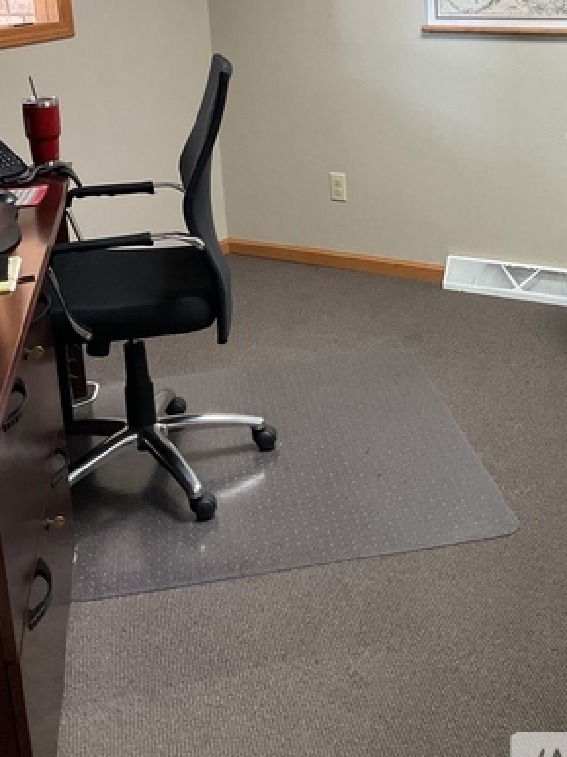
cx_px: 338
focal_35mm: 50
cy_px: 157
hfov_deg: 29.0
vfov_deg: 36.9
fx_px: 1093
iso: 125
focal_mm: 3
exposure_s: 1/60
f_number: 1.8
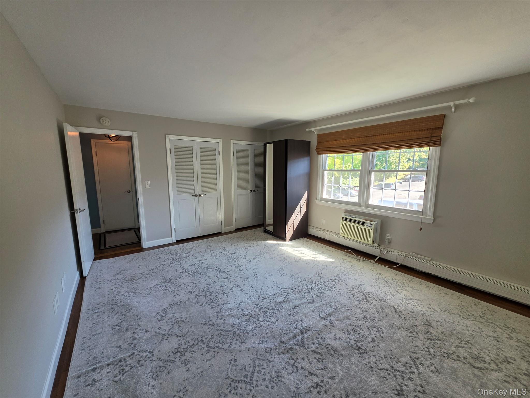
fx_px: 199
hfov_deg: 106.2
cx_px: 265
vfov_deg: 89.9
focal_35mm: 13
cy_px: 199
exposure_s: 1/120
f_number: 1.9
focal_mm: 2.2
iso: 80
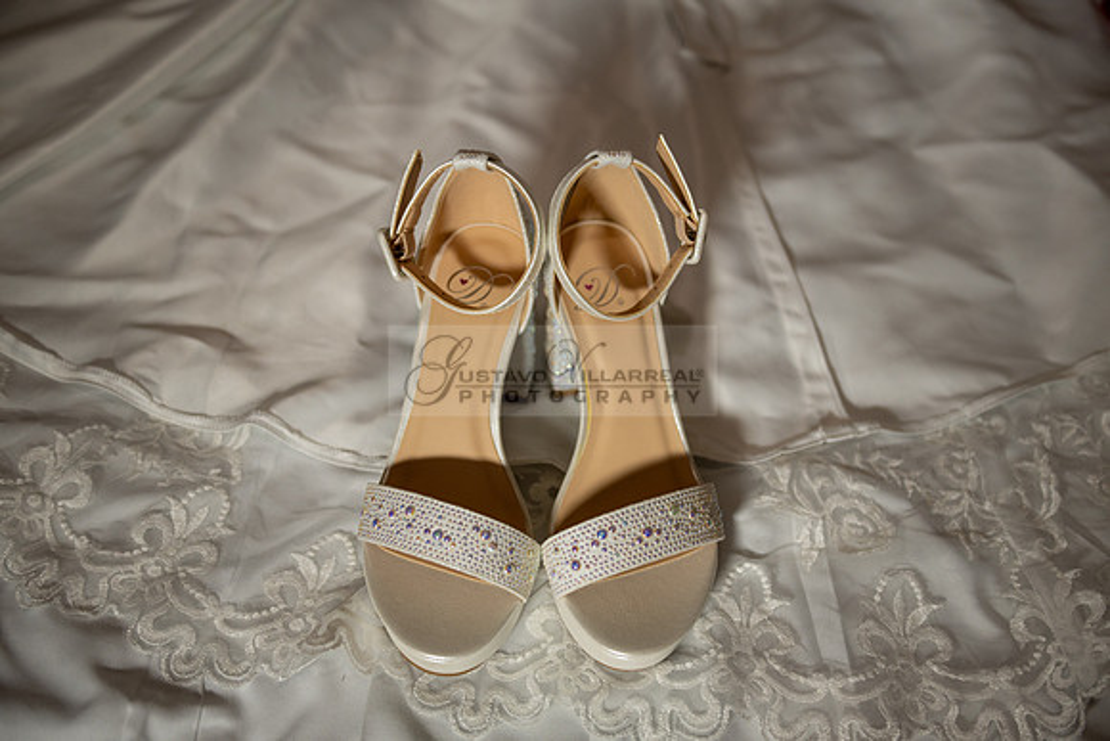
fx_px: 1295
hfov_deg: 46.4
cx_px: 555
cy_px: 370
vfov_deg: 31.9
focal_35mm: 42
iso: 500
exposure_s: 1/320
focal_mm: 42
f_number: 2.8
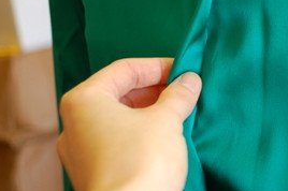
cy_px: -2
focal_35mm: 94
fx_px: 751
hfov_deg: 21.2
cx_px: 267
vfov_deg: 14.3
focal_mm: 28
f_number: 2.8
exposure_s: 1/30
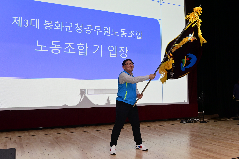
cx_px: 121
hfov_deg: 54.4
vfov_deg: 37.8
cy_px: 79
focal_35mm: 35
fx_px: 232
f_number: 4
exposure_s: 1/125
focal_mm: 34
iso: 2500
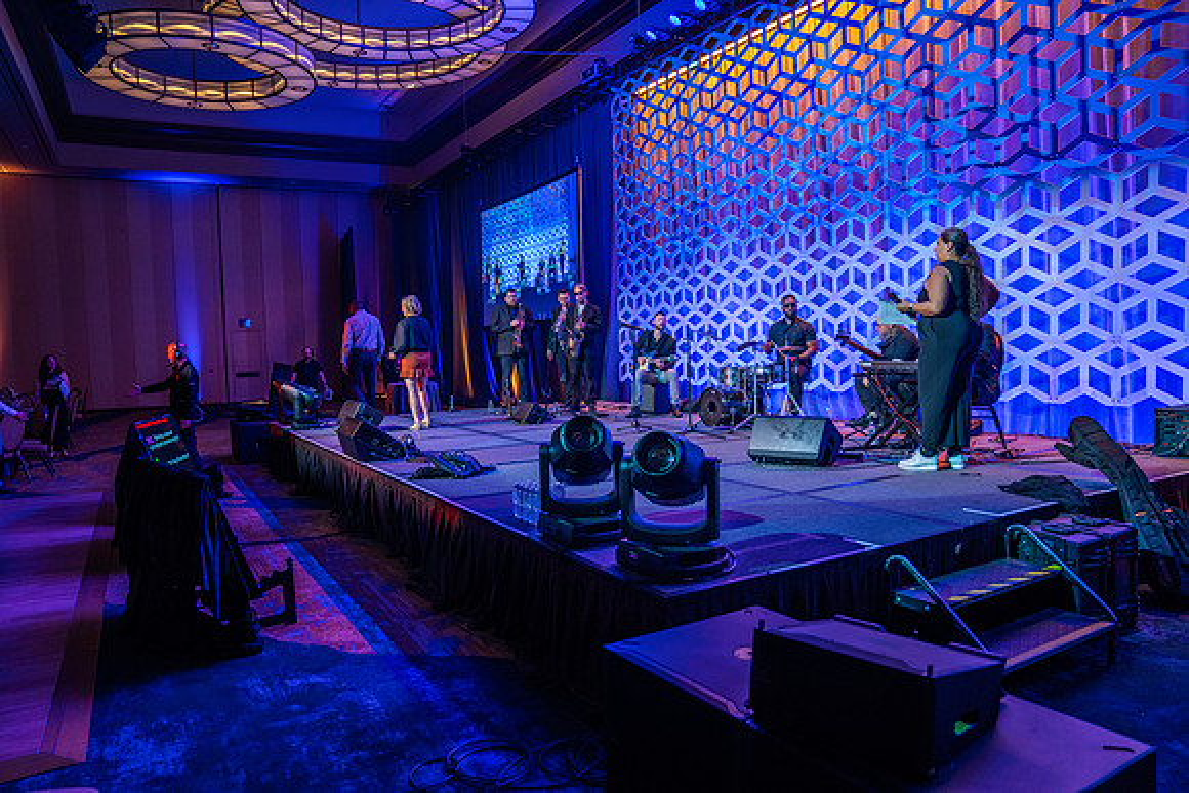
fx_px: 793
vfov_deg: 53.2
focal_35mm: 24
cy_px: 396
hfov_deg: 73.7
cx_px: 594
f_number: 2.8
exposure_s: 1/160
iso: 800
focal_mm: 24
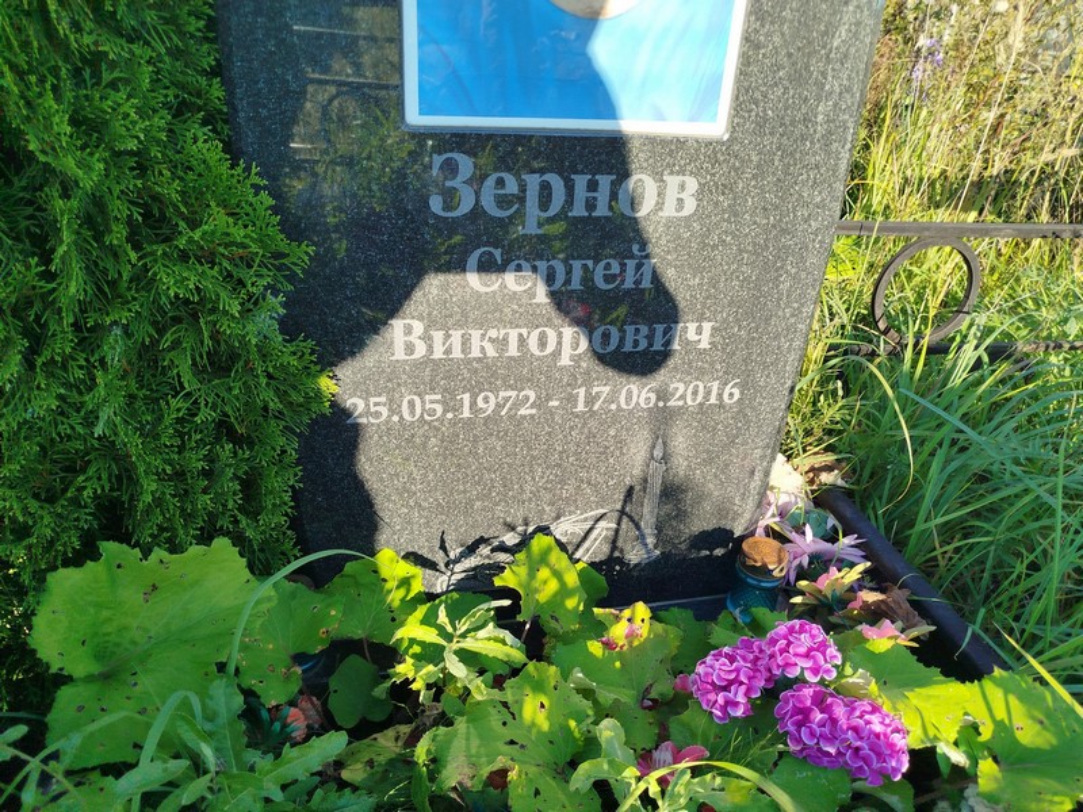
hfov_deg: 71.6
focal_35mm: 24
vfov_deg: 56.8
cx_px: 542
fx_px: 751
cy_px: 406
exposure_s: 1/326
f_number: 1.7
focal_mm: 5.31
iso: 50
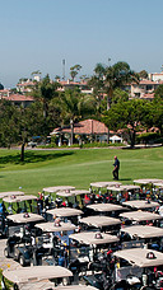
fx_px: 585
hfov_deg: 15.8
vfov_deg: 27.6
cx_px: 36
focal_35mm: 76
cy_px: 209
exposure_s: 1/250
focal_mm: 17
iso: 200
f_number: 8
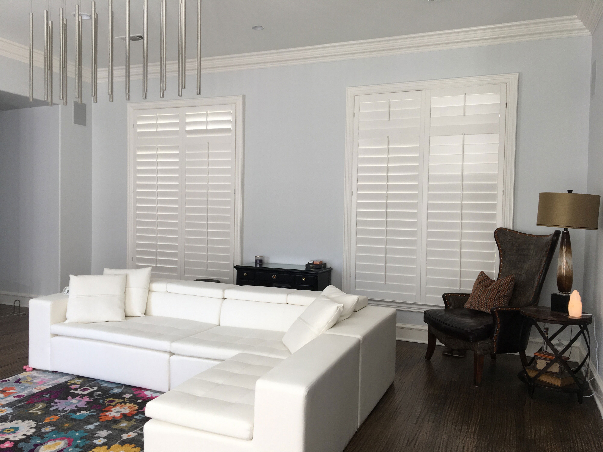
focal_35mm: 29
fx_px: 505
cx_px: 302
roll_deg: -1.0
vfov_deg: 48.2
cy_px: 226
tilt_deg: -1.7
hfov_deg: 61.7
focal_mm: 4.15
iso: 25
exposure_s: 1/60
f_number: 2.2
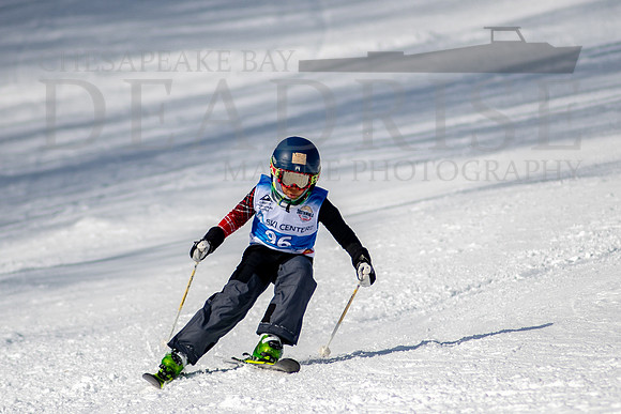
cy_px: 197
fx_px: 13406
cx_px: 310
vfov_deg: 1.8
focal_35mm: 777
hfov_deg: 2.7
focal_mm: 300
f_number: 2.8
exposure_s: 1/6400
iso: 100
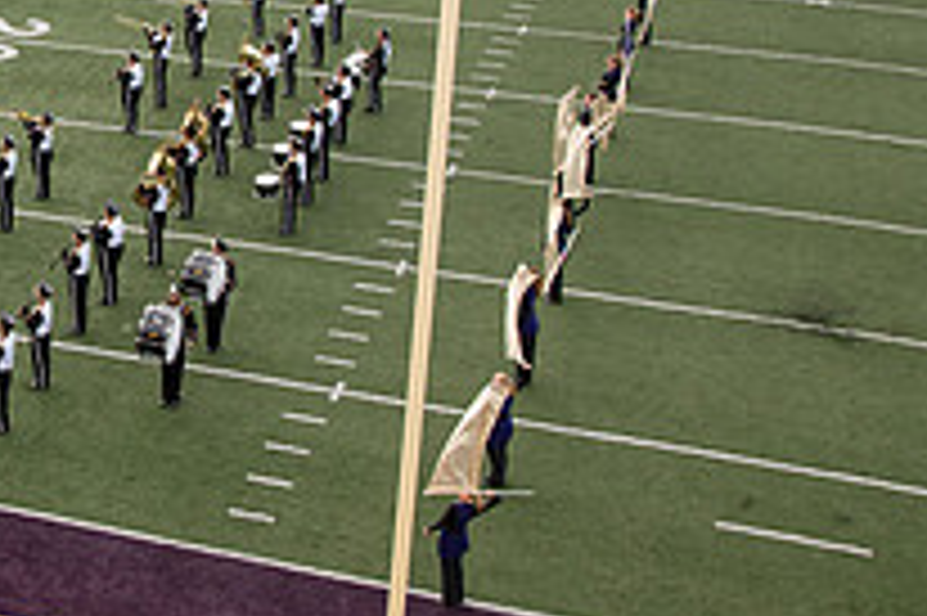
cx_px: -36
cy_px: 97
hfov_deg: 25.2
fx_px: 1955
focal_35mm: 76
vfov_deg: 17.7
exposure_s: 1/640
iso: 640
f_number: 6.3
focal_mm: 27
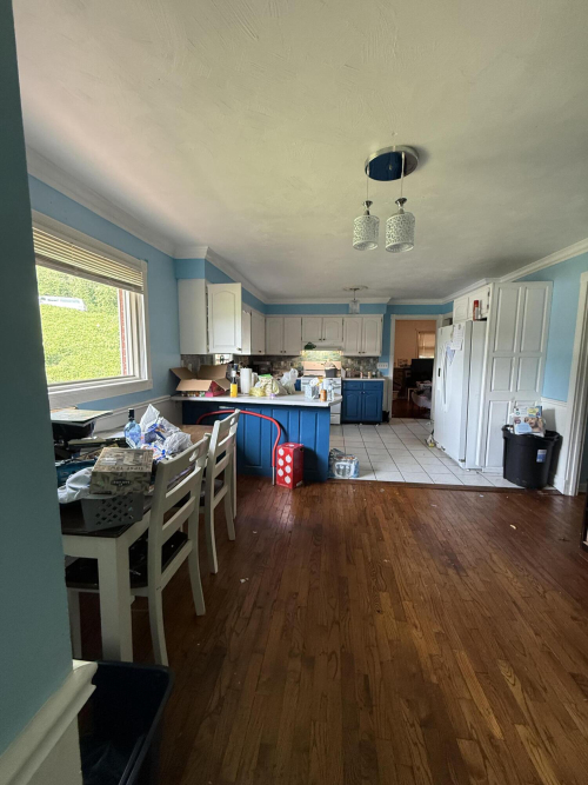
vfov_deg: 102.1
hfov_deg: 85.7
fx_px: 317
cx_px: 294
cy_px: 392
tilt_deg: -6.6
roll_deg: -0.4
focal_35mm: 14
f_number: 2.2
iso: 400
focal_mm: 2.22
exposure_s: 1/81
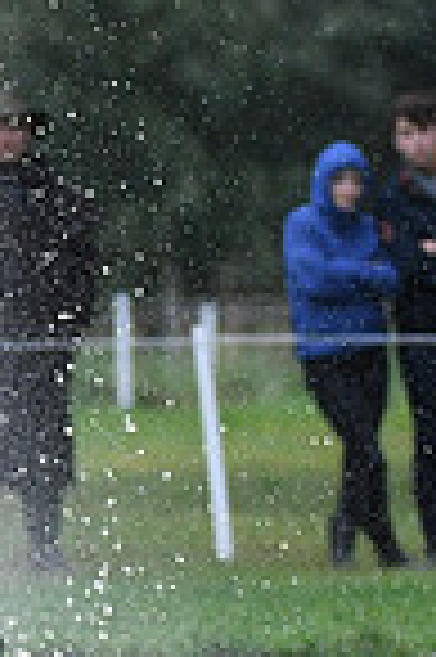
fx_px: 21741
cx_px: -823
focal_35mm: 1194
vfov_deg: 1.7
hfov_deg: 1.1
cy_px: 218
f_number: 4.5
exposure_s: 1/1250
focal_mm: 200
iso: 1100
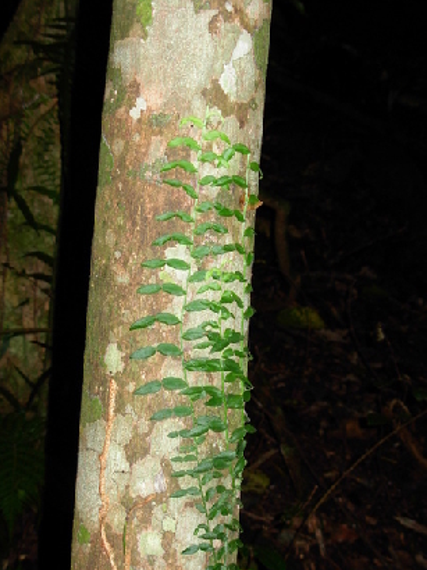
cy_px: 327
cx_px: 228
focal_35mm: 75
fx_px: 1235
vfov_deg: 26.0
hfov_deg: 19.6
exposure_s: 1/45.2
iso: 79
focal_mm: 10.5
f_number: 3.4
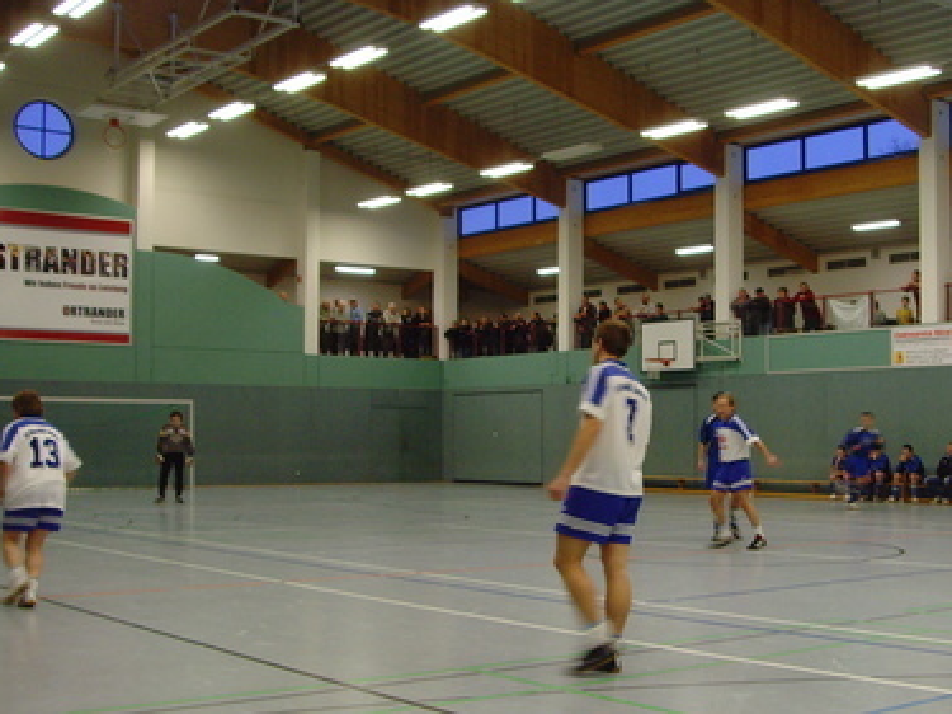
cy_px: 438
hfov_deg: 36.6
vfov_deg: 27.9
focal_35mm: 52
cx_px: 612
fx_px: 1430
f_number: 3.5
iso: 200
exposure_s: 1/20
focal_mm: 6.6
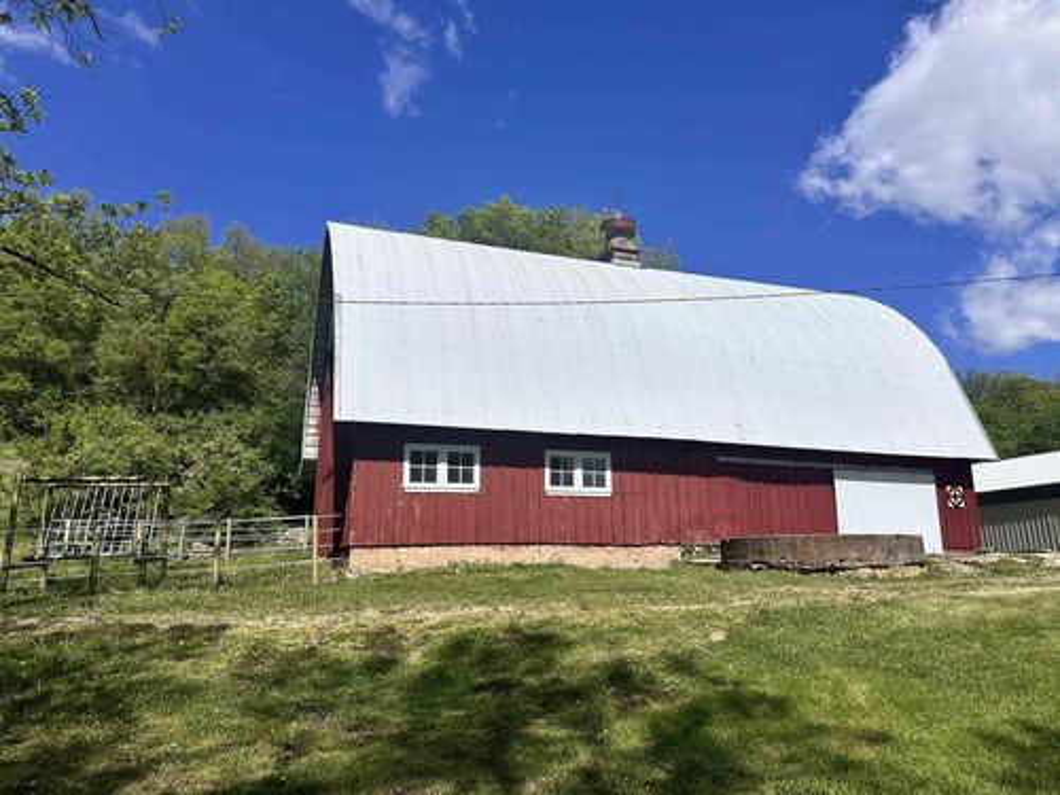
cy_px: 398
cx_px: 530
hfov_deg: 71.6
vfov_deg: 56.8
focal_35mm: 24
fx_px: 735
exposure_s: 1/10753
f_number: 1.78
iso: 80
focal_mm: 6.86
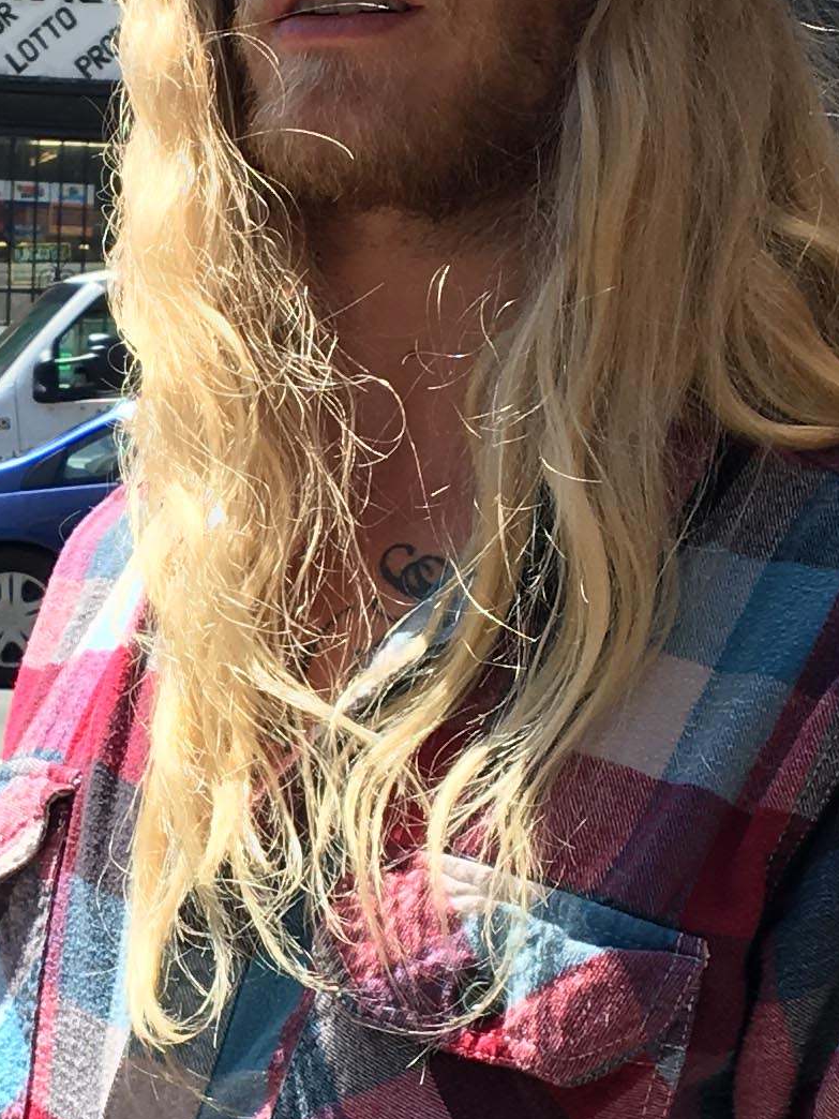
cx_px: -14
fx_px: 3619
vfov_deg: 17.6
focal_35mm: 112
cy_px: 593
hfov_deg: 13.0
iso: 25
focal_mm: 4.15
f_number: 2.2
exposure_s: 1/615
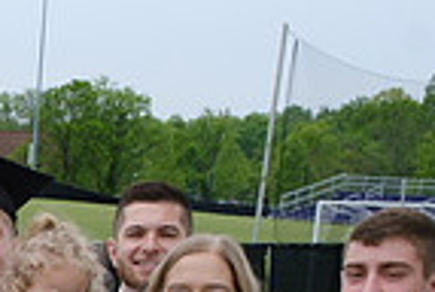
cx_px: -327
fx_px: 1477
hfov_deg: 14.8
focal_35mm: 122
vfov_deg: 10.2
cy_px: 643
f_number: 11
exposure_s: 1/125
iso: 400
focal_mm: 17
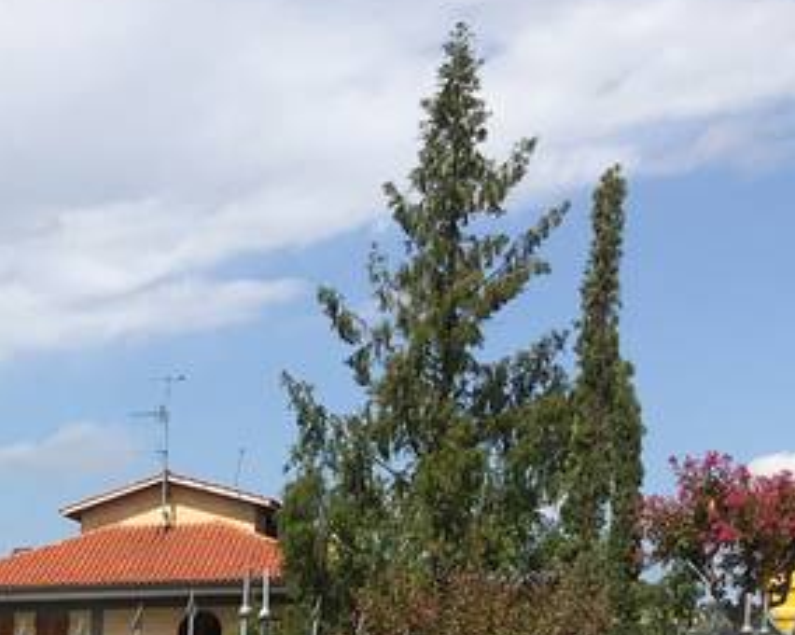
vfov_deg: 14.0
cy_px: 987
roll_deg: +0.2
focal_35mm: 102
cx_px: -411
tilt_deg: -2.3
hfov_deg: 17.0
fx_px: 2399
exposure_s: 1/2198
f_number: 2.2
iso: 25
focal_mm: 4.15
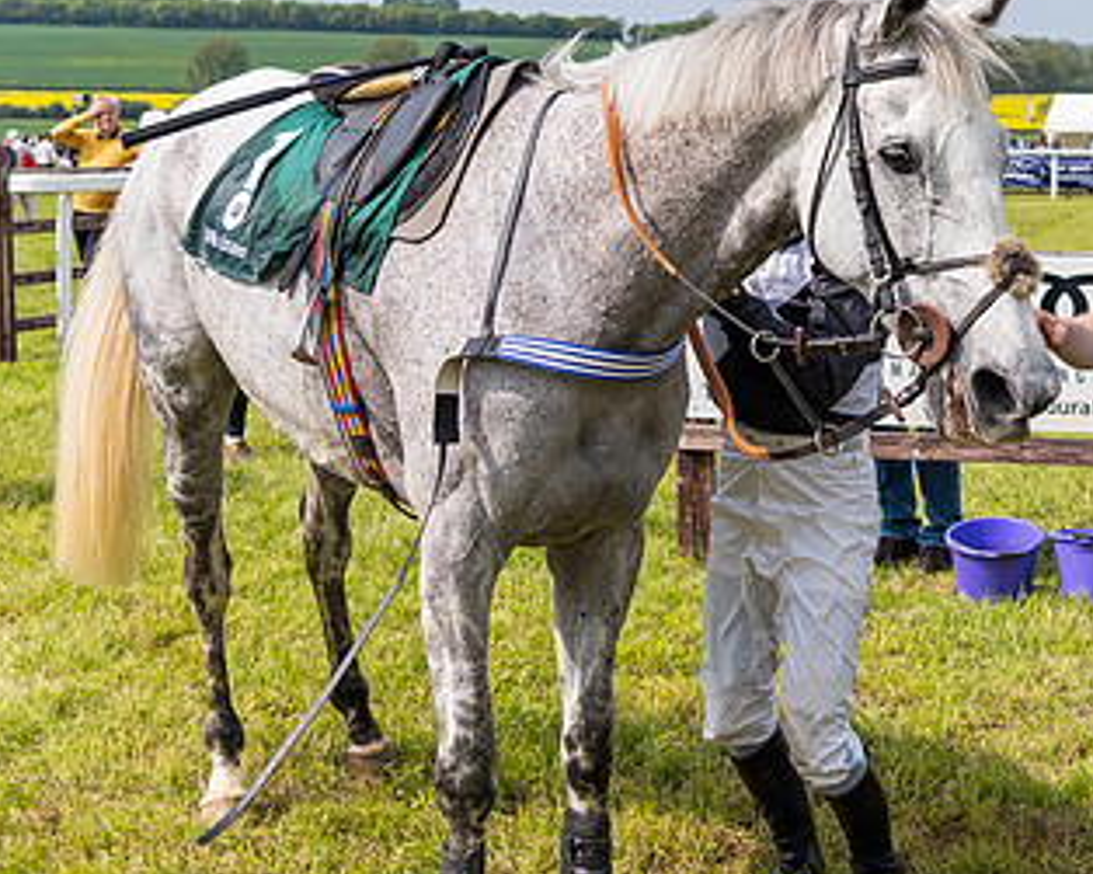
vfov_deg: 24.1
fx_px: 2005
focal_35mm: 62
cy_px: 149
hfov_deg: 29.6
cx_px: 918
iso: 50
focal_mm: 24
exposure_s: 1/800
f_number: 4
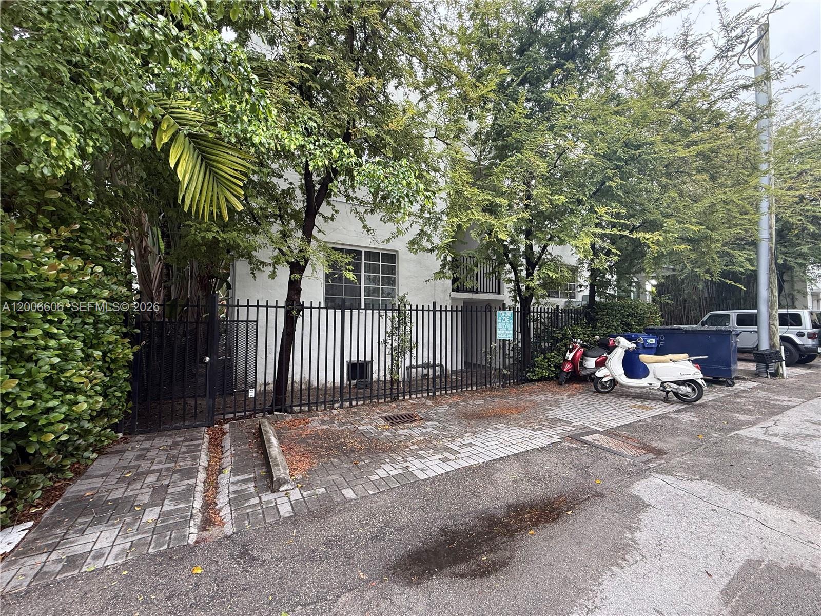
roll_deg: -0.7
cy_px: 308
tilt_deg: +2.2
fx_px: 332
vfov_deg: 85.7
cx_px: 410
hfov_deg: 102.1
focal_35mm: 14
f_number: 2.2
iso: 64
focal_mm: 2.22
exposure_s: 1/99
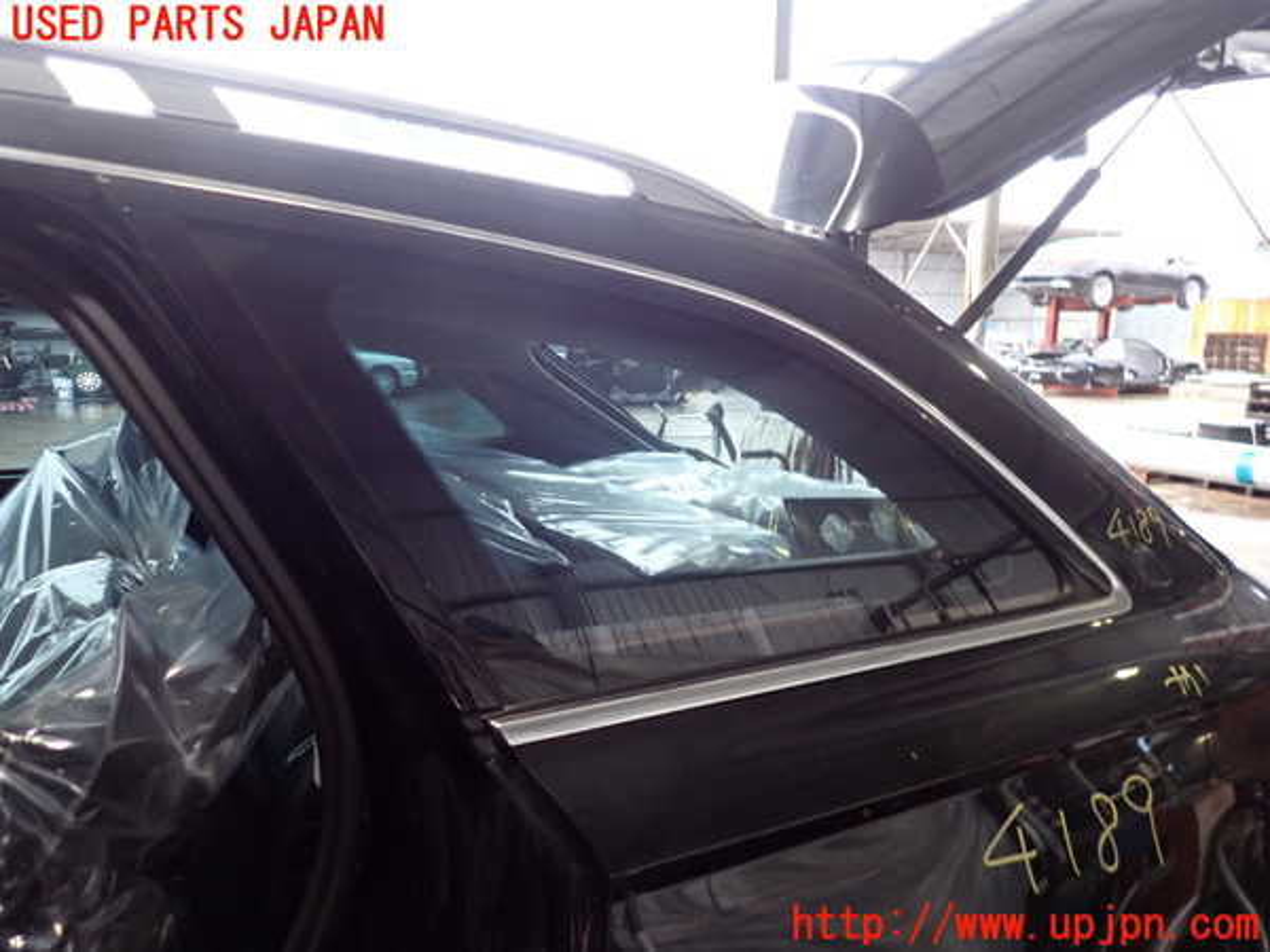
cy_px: 476
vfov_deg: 54.9
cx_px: 635
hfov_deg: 69.4
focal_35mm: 25
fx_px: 917
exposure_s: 1/30
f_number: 2
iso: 200
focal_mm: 4.5
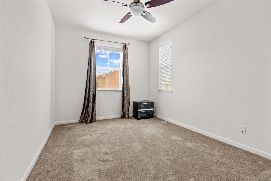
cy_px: 90
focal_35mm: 16
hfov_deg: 96.7
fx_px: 120
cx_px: 136
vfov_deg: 73.7
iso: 100
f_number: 8
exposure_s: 1/1.67
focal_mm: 16
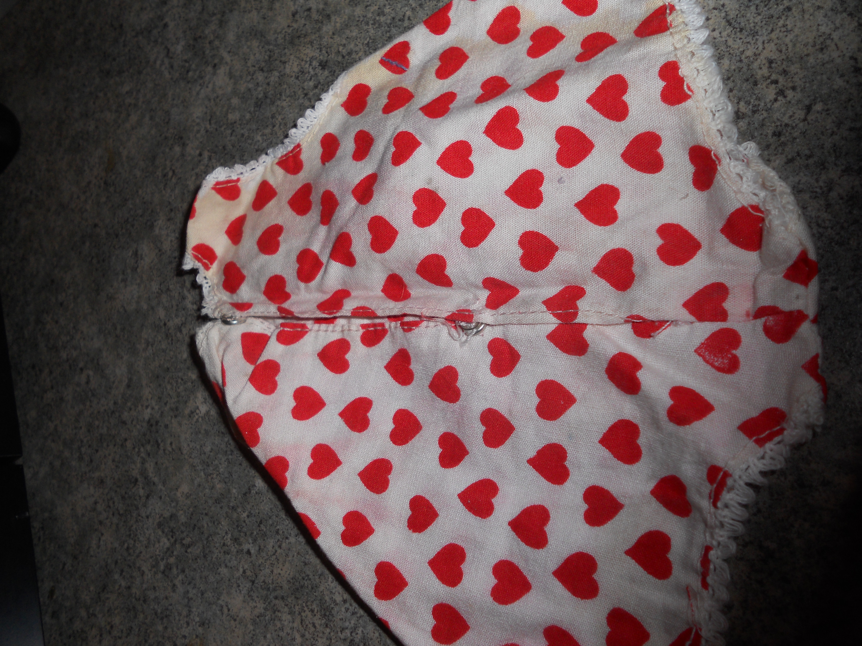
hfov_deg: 56.8
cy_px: 323
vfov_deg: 44.2
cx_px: 431
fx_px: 797
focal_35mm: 32
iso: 80
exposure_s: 1/25
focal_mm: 5.8
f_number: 8.8
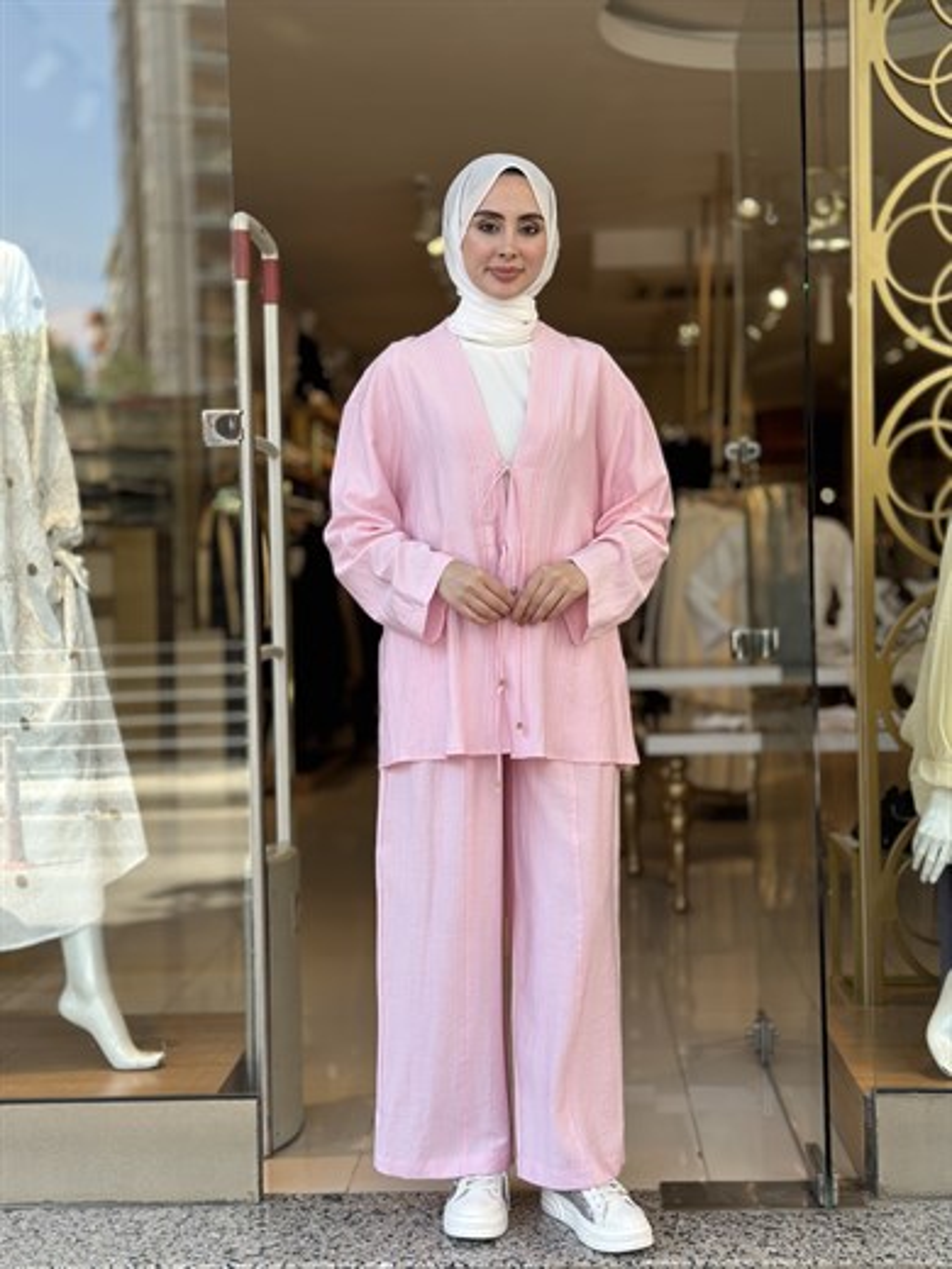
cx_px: 476
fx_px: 1760
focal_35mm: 48
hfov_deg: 30.3
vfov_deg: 39.7
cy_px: 634
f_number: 1.78
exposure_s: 1/580
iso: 80
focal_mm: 6.86
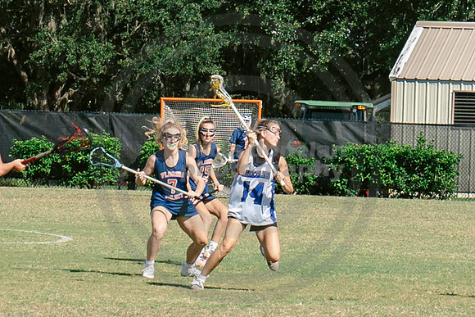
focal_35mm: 421
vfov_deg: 3.3
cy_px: 48
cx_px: 384
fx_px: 5551
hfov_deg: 4.9
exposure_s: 1/1250
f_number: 5.6
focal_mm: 70
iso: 250
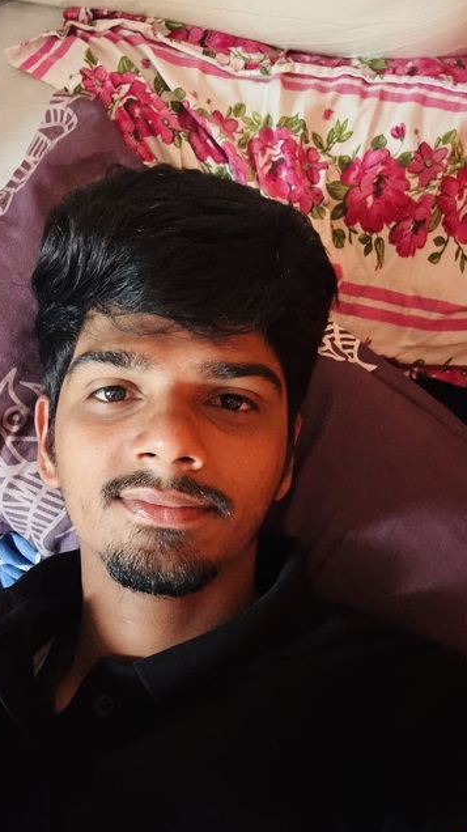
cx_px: 163
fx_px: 794
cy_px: 443
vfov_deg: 55.3
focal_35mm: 36
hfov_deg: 32.6
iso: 640
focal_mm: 2.69
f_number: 1.9
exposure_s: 1/15
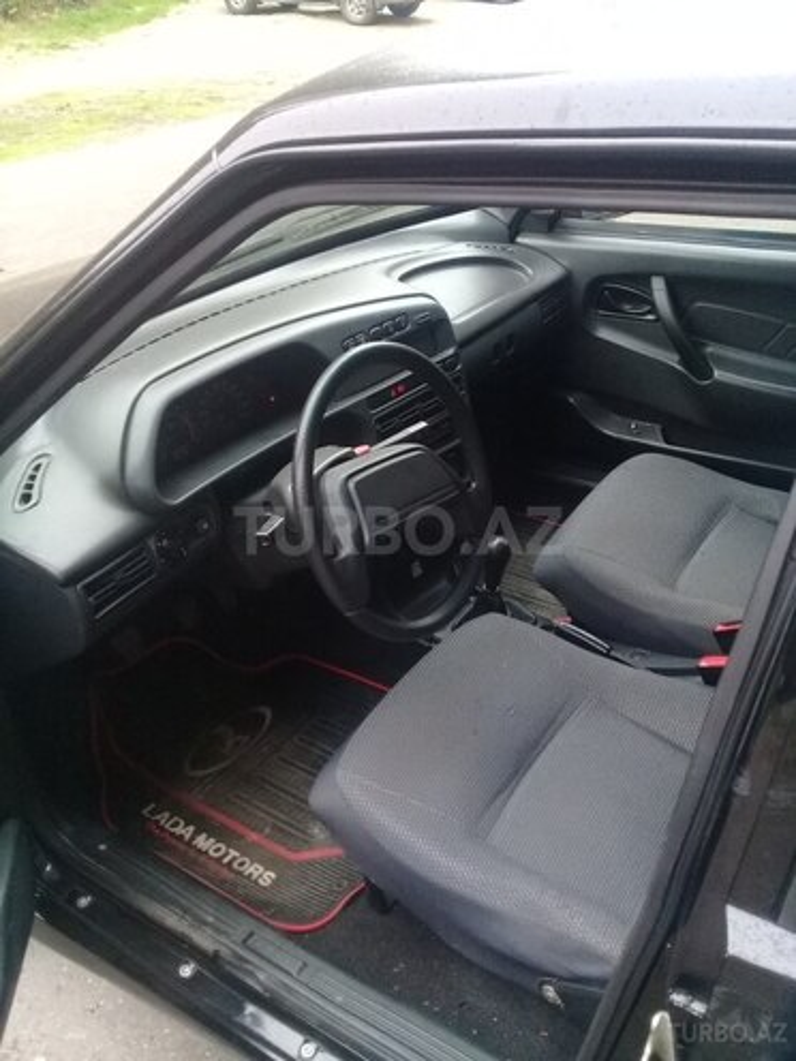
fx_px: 950
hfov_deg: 45.4
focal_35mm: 31
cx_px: 398
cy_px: 530
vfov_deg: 58.4
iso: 160
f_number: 2.2
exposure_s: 1/33
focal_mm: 3.3
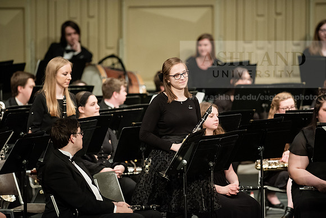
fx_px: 2717
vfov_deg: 4.6
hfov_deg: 6.9
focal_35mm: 300
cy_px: 109
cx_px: 163
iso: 4000
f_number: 3.2
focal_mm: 300
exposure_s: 1/250
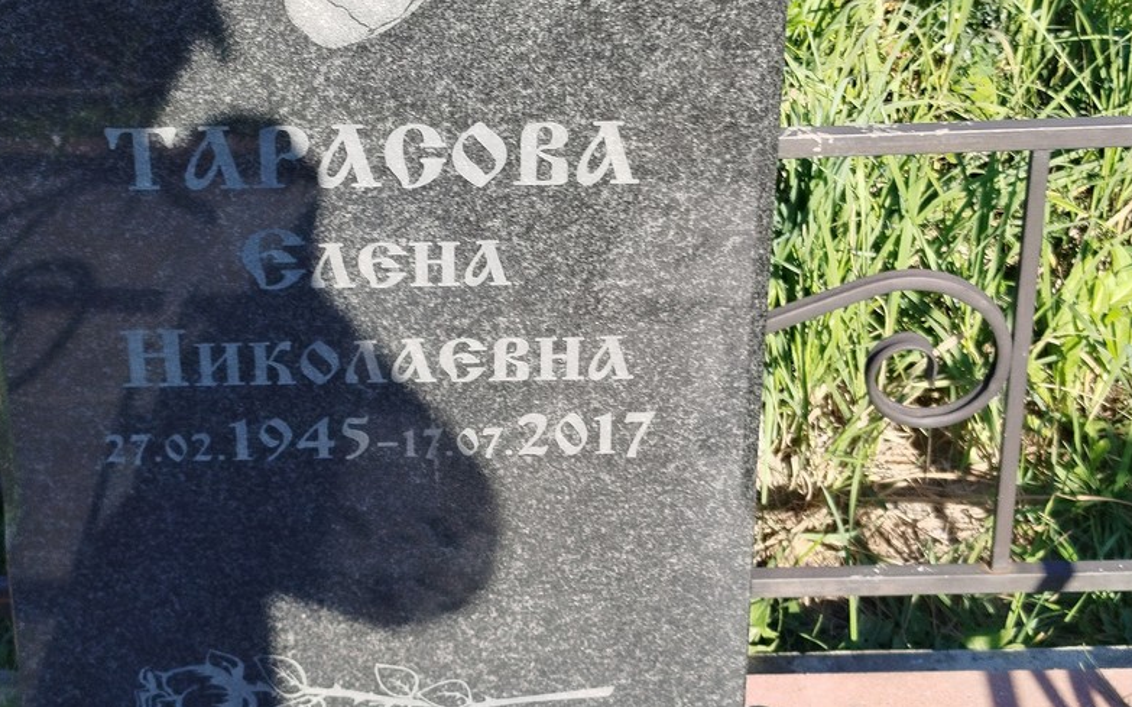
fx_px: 802
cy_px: 315
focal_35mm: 26
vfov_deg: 47.5
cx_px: 568
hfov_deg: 70.4
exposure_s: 1/278
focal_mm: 5.31
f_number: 1.7
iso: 50
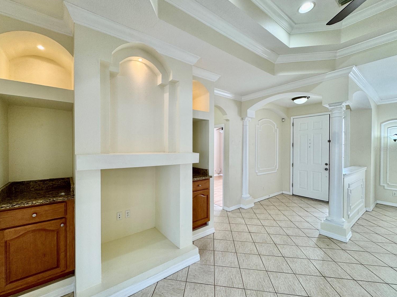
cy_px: 149
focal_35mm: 15
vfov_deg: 81.8
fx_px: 172
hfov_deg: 98.0
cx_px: 186
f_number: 2.2
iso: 80
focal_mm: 2.22
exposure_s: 1/120
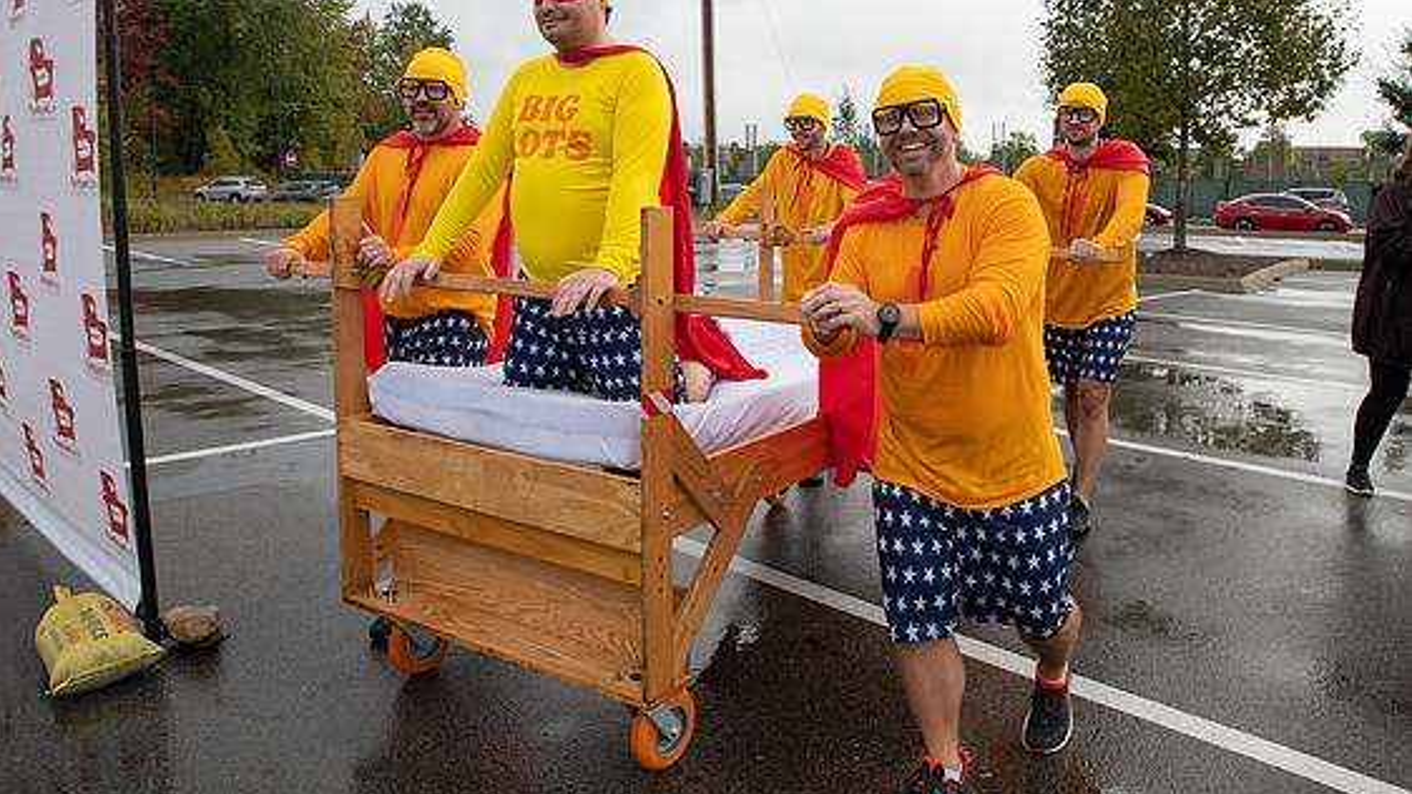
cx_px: 772
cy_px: 302
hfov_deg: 65.9
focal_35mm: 29
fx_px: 1086
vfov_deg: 39.9
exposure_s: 1/500
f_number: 7.1
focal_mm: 24
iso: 400
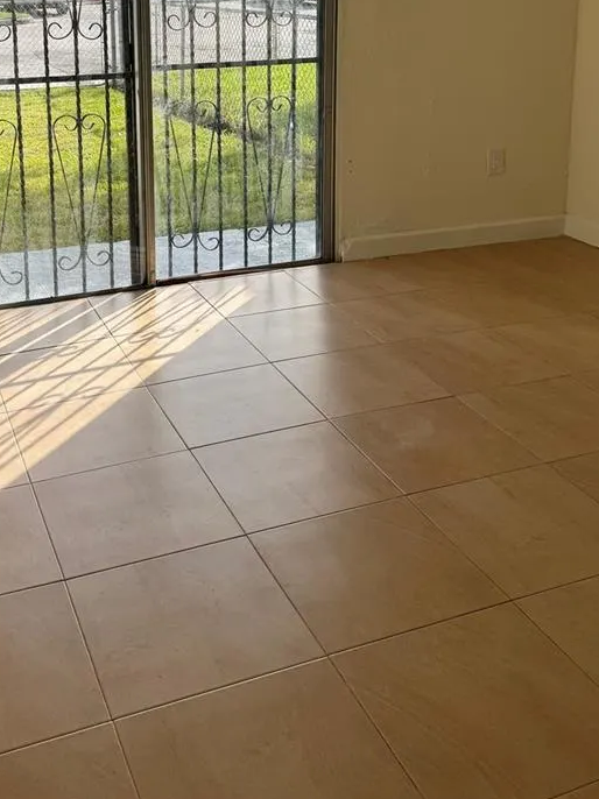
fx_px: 970
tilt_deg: -11.4
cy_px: 134
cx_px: 246
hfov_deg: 34.2
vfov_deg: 42.3
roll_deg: +0.8
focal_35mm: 42
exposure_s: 1/1721
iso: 80
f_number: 1.78
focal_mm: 6.76
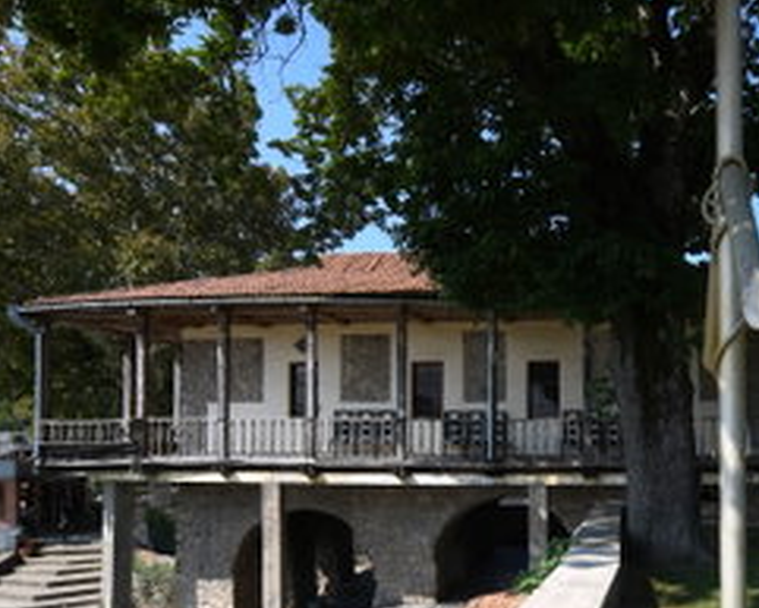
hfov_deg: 58.9
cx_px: 570
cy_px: 361
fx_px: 629
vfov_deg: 51.3
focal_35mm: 28
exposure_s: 1/200
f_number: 8
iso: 100
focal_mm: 12
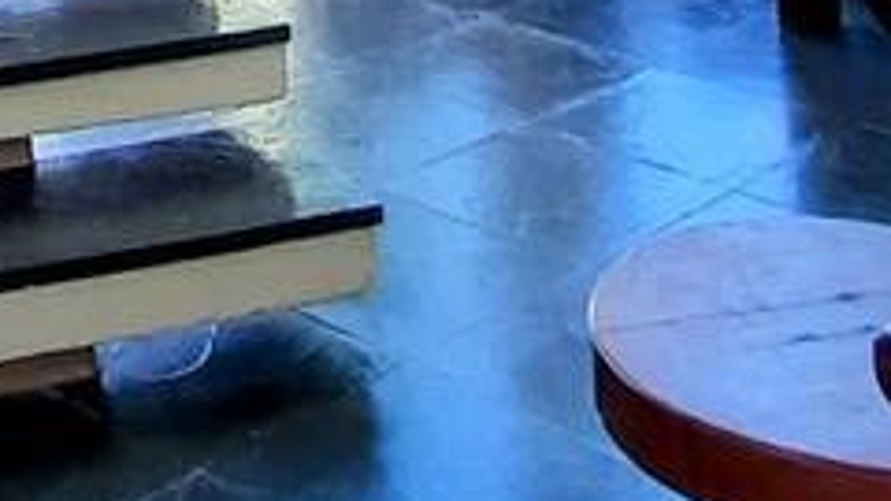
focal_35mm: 85
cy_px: -772
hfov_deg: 23.8
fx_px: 2008
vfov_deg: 11.3
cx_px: -26
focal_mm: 1.74
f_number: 2.2
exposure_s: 1/40
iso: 50
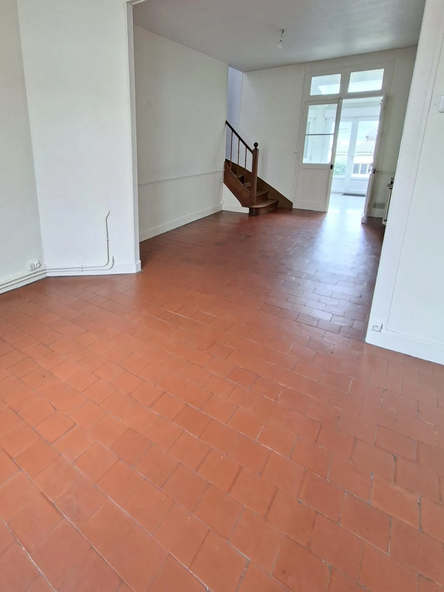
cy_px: 235
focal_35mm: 18
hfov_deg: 69.9
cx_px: 154
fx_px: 308
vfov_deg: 86.6
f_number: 2.2
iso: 100
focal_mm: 1.74
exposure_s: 1/40
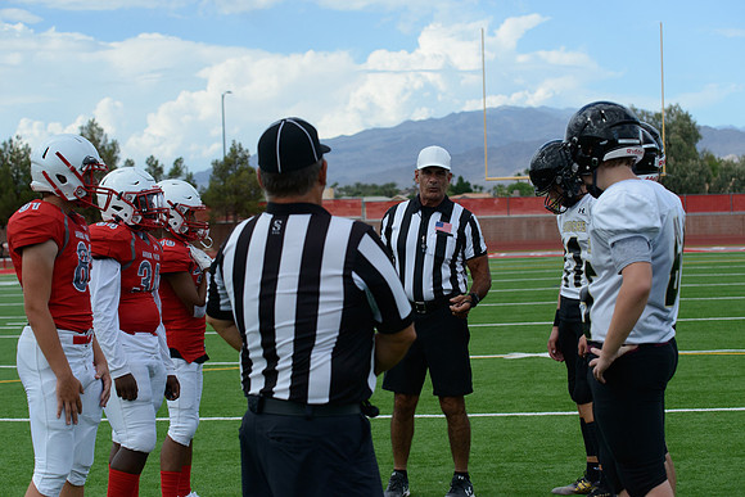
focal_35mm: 70
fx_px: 1449
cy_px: 248
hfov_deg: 28.8
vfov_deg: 19.5
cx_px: 372
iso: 1600
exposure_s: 1/8000
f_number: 5
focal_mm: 70
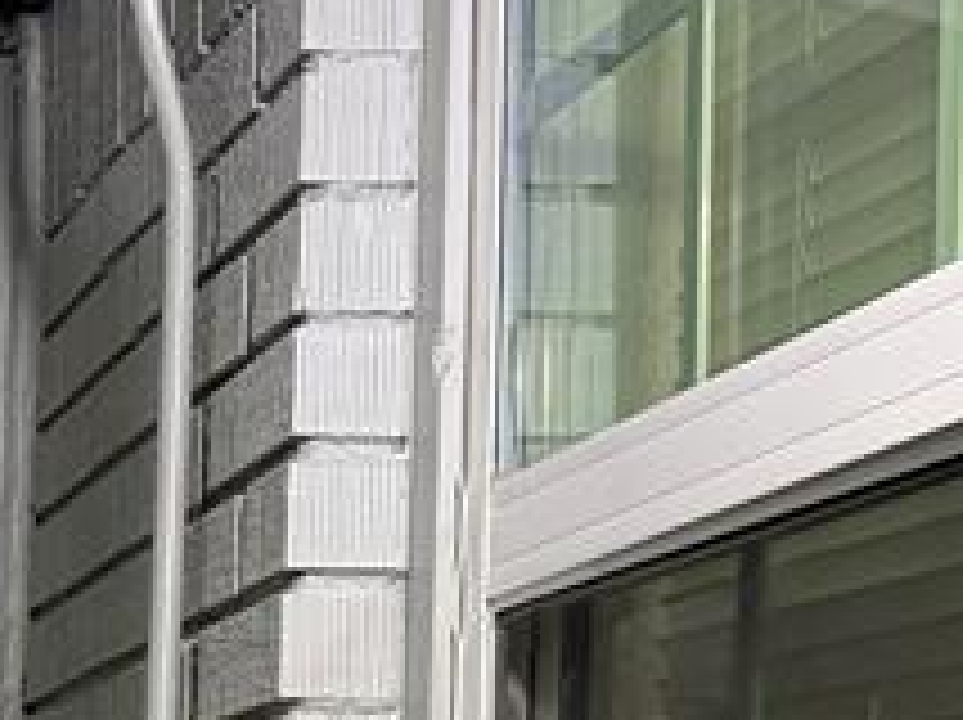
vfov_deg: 11.9
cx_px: -612
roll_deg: -0.7
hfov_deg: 15.4
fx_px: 3196
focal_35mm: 115
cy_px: 1256
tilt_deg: -3.4
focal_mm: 6.76
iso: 500
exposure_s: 1/60
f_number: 1.78
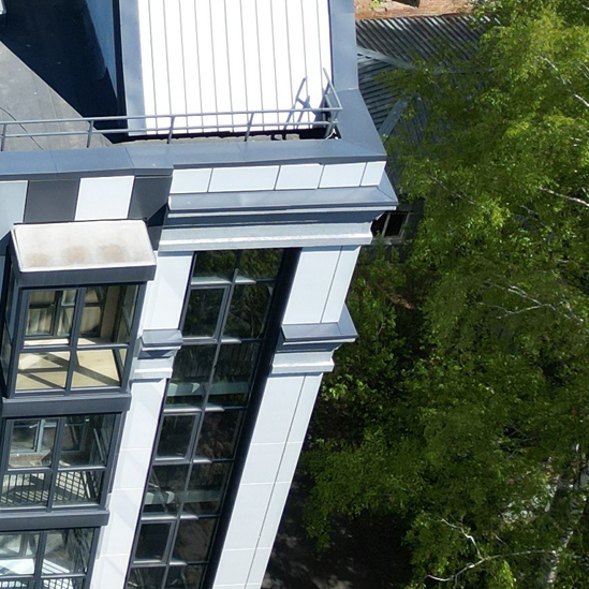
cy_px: 56
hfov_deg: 16.2
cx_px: -263
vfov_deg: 17.3
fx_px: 1906
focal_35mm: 99
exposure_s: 1/2000
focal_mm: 6.72
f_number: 1.7
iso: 110
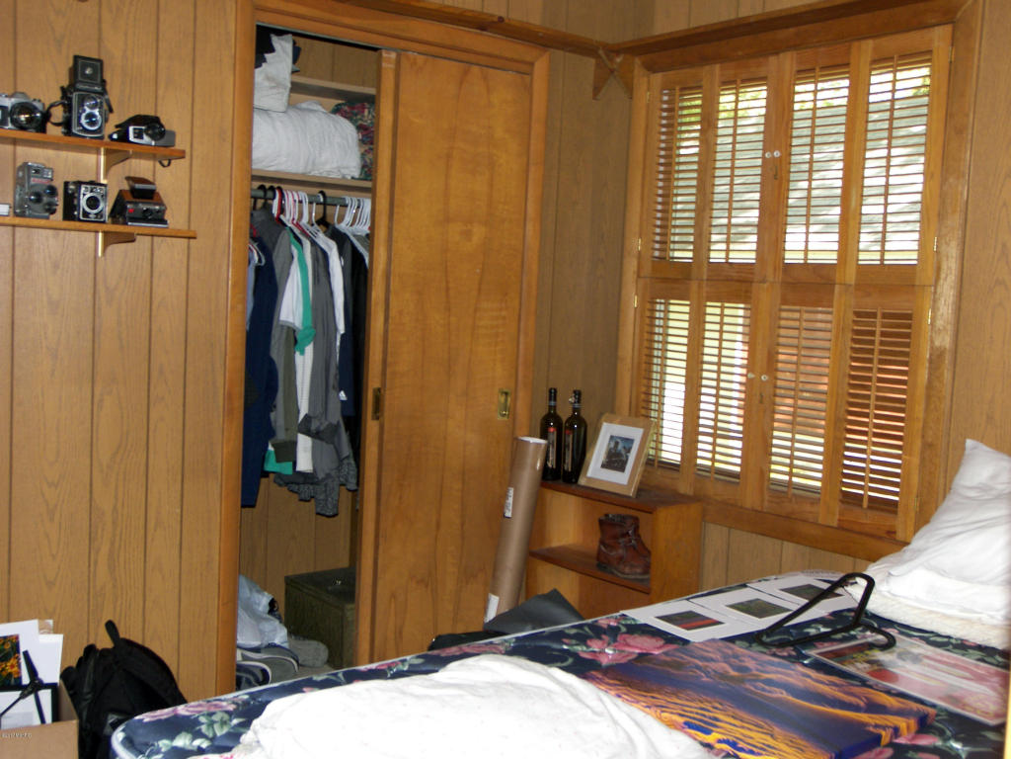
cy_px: 380
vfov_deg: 34.3
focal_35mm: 42
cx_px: 506
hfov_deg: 44.8
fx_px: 1227
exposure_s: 1/40
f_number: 3.2
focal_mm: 8.8
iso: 100
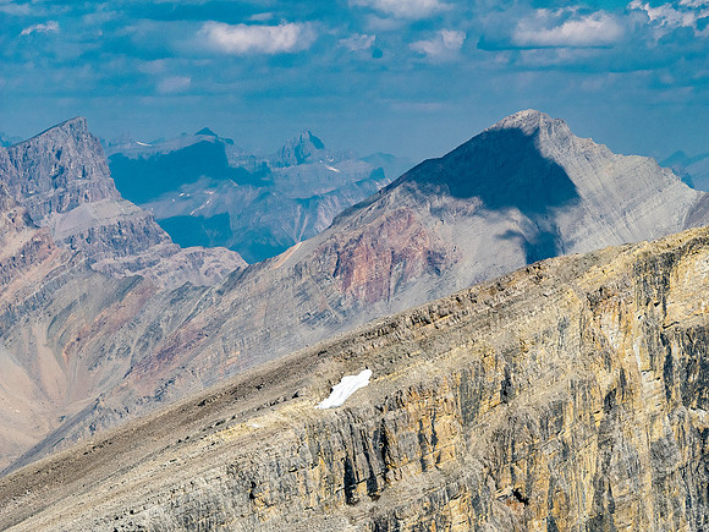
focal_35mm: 178
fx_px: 3646
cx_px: 354
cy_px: 266
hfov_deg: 11.1
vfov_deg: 8.3
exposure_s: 1/1250
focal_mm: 89
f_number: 8
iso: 200
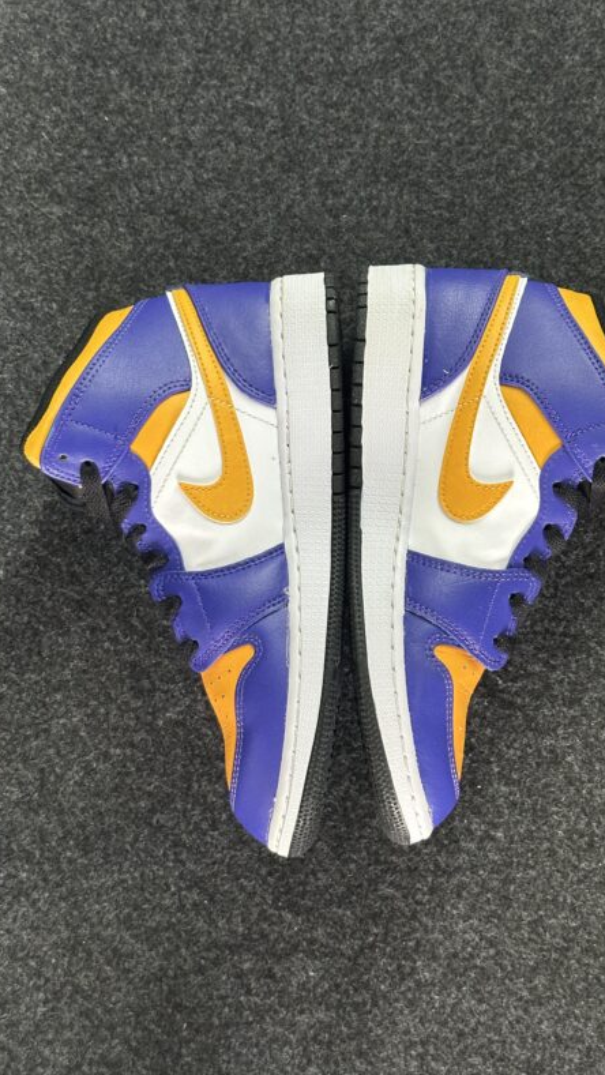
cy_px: 540
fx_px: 1511
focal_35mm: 53
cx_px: 350
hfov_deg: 22.6
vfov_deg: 39.2
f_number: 1.78
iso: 200
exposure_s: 1/36
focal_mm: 6.86
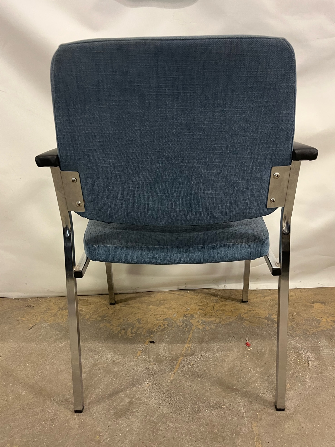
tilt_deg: -19.0
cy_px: 224
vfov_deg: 65.3
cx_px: 167
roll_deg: +1.7
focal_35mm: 27
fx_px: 348
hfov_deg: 51.4
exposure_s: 1/50
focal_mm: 5.1
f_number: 1.6
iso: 320
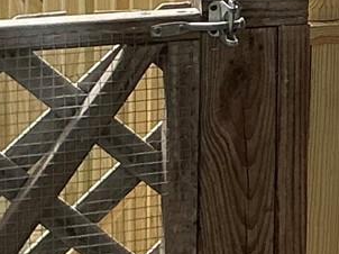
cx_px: 718
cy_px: -208
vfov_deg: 7.6
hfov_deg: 9.6
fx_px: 1859
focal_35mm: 190
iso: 25
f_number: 1.8
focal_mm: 3
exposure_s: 1/465
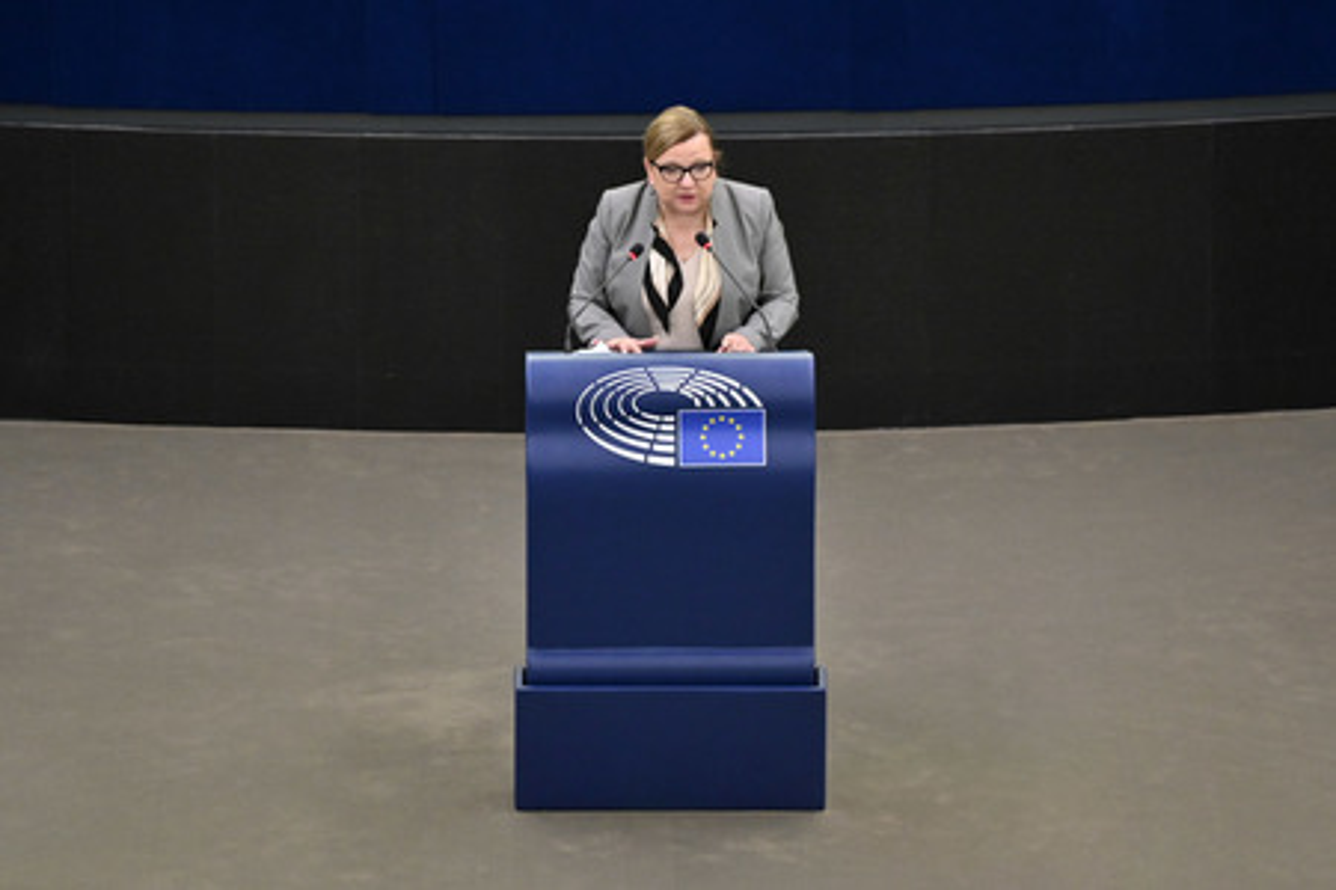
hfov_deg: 10.3
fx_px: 7422
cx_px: 668
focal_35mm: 200
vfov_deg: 6.9
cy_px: 445
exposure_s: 1/500
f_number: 2.8
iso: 1600
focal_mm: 200
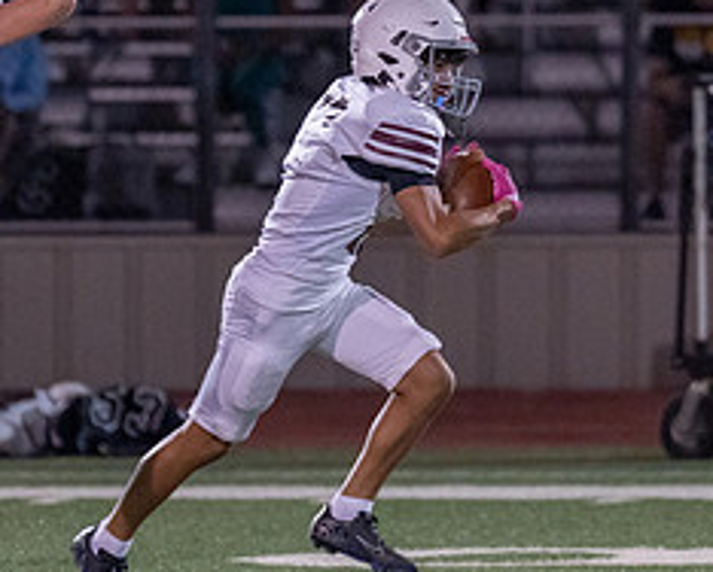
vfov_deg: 2.1
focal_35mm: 732
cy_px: 111
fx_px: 15472
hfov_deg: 2.6
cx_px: 321
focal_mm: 200
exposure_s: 1/1000
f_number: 2.8
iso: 2000
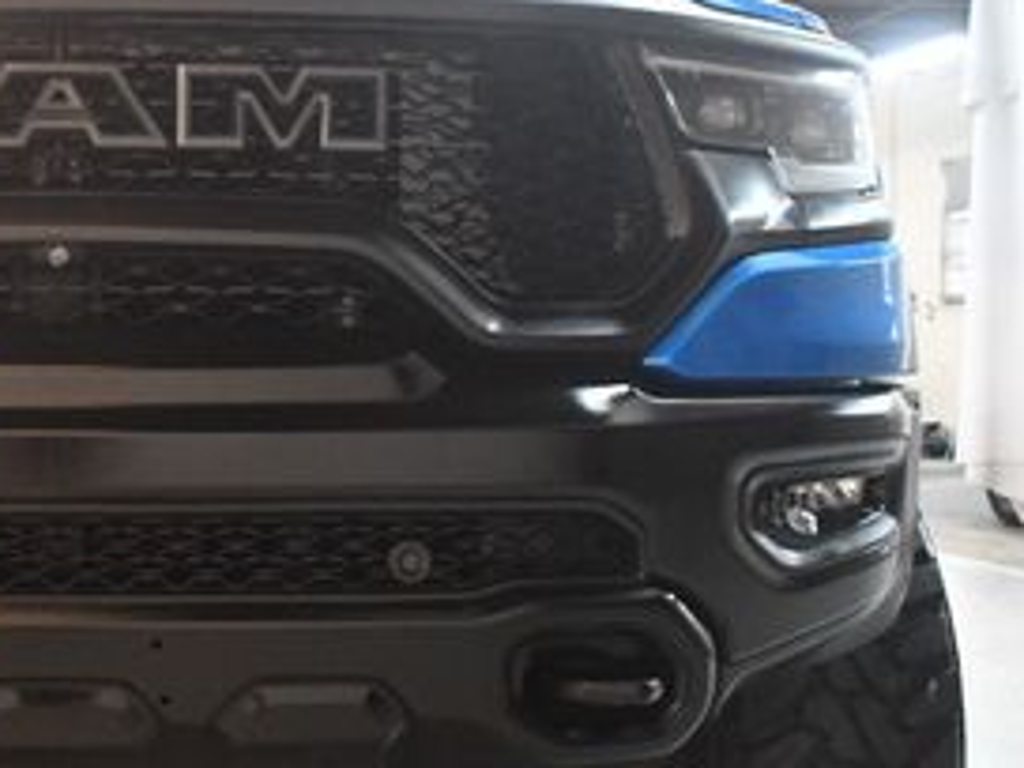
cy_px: 335
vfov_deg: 24.0
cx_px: 11
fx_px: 1804
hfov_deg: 29.7
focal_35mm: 61
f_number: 3.5
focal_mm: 18
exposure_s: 1/80
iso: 3200
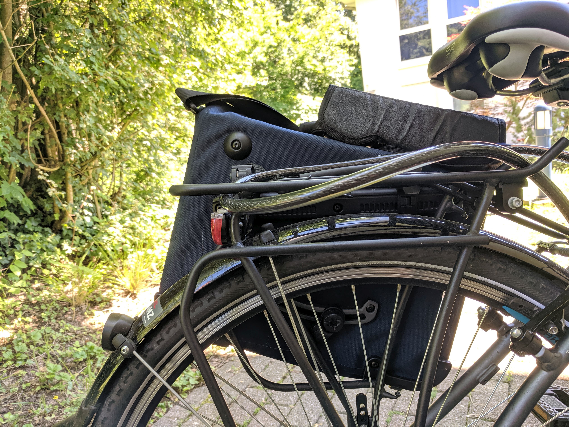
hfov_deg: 67.3
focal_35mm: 26
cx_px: 284
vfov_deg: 53.1
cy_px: 214
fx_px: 427
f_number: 2
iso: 55
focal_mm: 4.67
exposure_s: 1/100
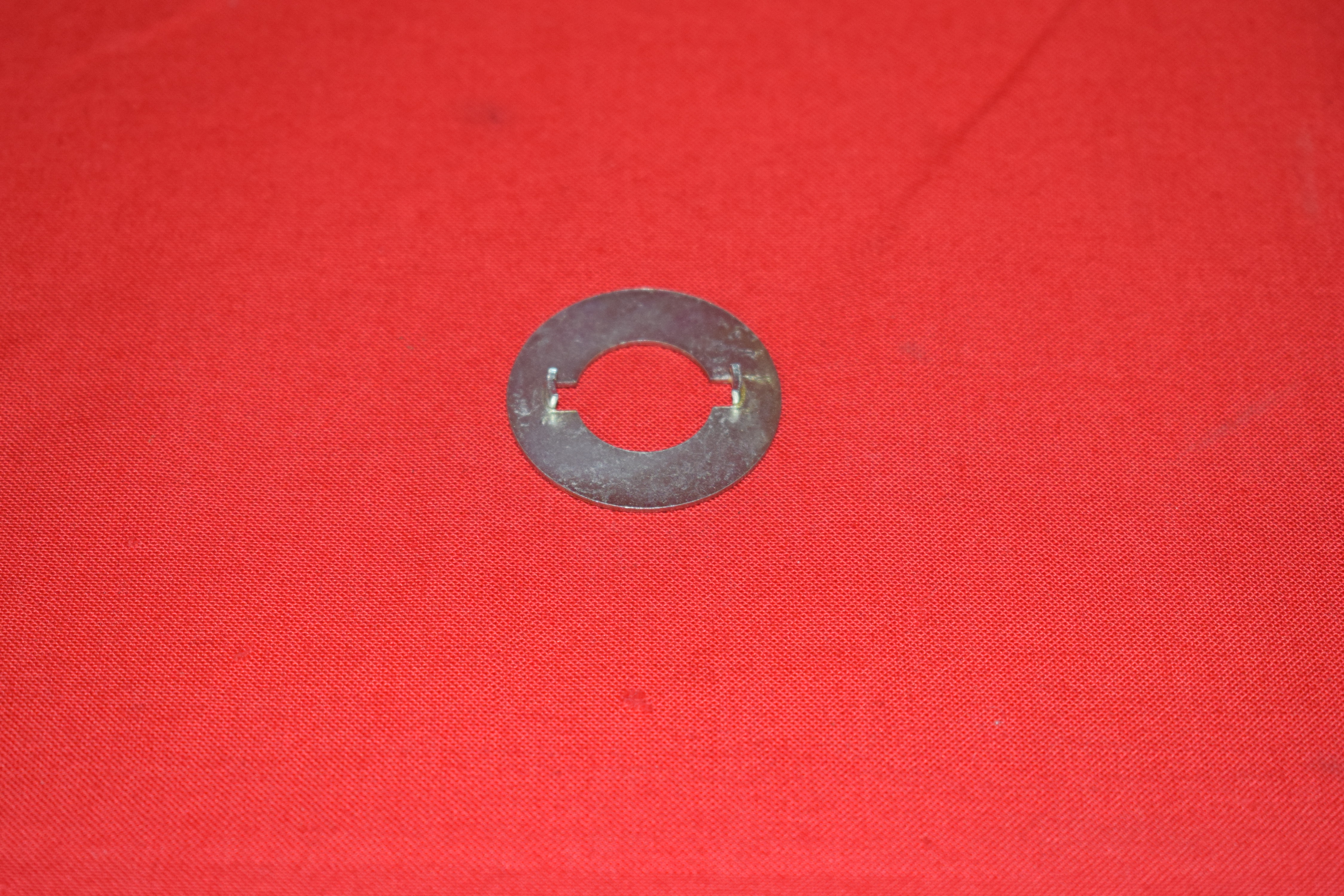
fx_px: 3081
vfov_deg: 16.6
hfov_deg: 24.6
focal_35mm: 82
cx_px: 672
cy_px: 448
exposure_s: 1/125
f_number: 5.6
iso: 1250
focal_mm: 55
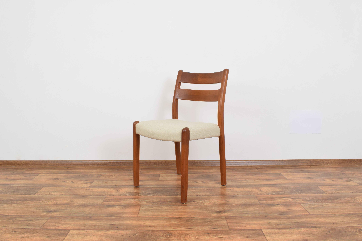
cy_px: 120
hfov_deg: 59.5
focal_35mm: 32
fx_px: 317
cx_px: 181
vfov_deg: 41.7
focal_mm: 21
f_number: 25
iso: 100
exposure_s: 4
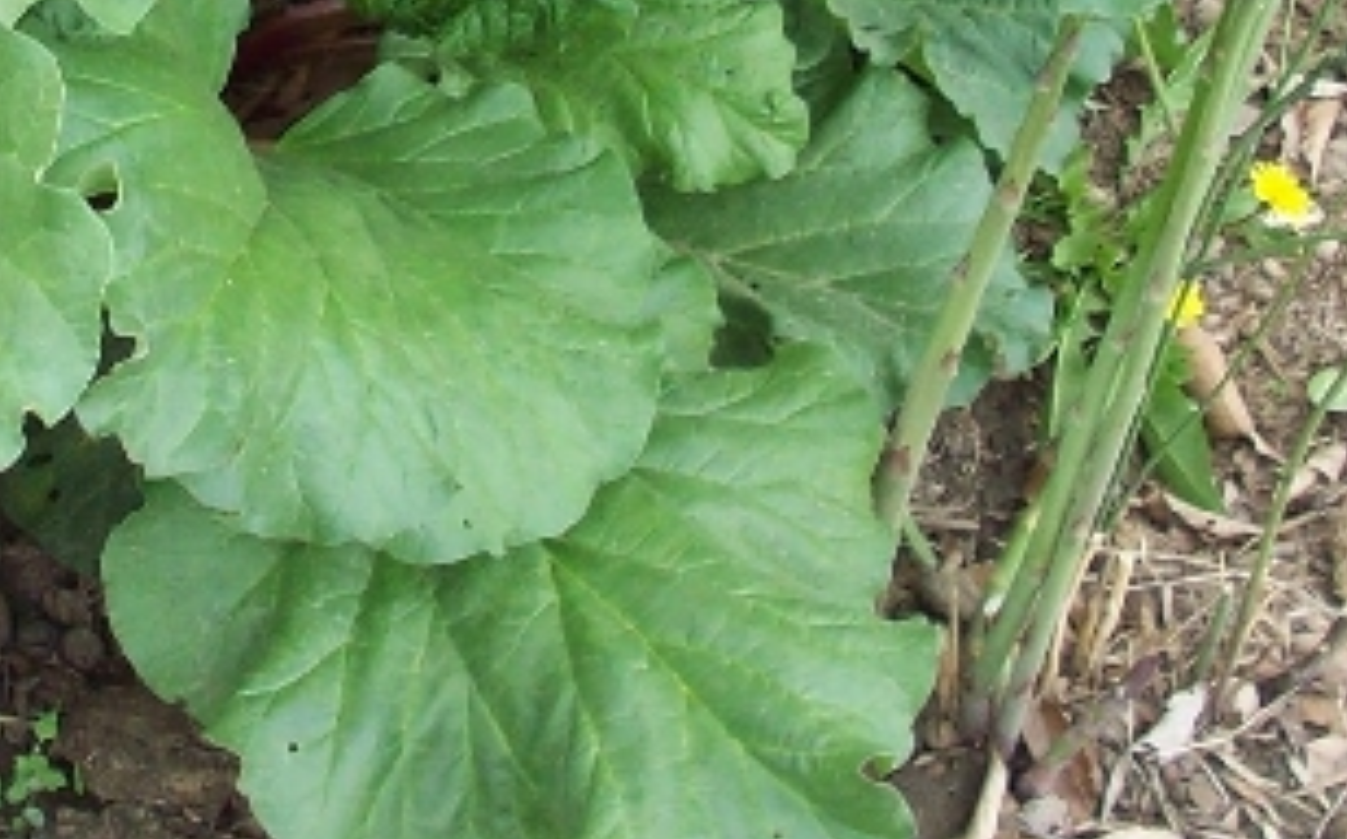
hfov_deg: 19.9
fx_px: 3742
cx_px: 57
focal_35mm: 102
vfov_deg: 12.5
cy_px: -144
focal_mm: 6.2
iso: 80
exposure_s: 1/205
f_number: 2.8
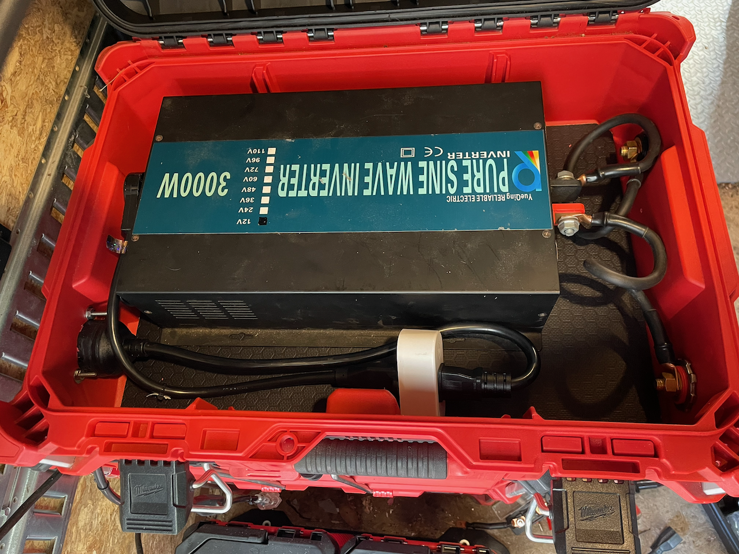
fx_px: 555
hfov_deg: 67.3
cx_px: 370
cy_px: 277
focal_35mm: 26
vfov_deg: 53.1
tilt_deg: -63.6
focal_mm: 4.2
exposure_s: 1/40
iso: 640
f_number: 1.6
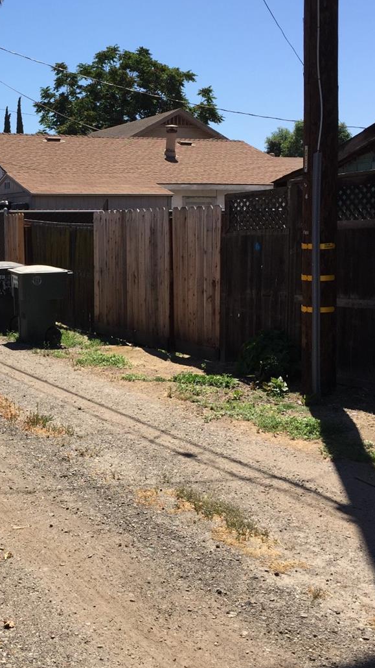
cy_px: 352
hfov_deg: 25.2
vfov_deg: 44.6
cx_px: 45
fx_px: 814
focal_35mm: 46
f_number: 2.2
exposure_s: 1/1980
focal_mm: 4.15
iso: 32
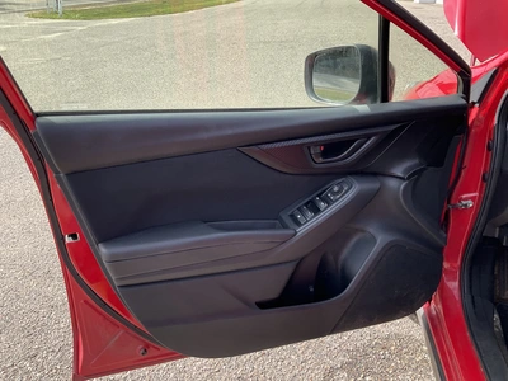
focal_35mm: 29
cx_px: 254
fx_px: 426
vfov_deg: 48.2
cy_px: 190
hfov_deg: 61.7
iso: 25
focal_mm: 3
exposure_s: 1/495
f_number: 1.8
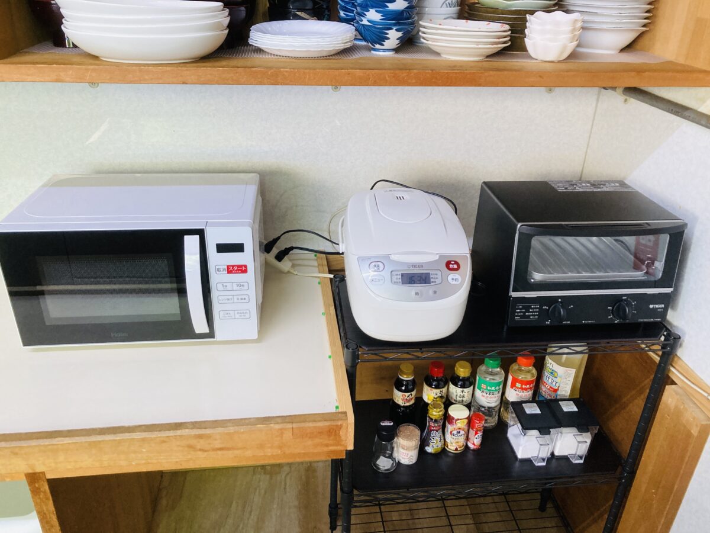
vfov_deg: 49.7
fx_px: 574
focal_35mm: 28
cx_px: 355
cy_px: 266
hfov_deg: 63.4
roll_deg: -1.2
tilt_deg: -27.8
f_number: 1.8
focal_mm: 3.99
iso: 200
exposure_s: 1/60
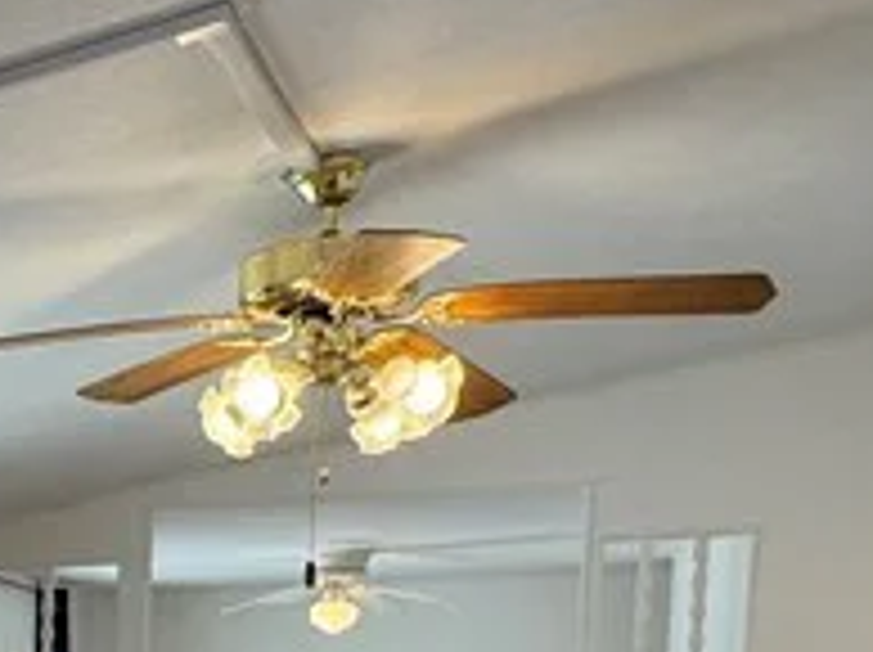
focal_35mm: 74
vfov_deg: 17.6
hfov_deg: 23.2
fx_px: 1864
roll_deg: +0.9
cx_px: -284
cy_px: 1012
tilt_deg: -9.9
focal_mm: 2.22
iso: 80
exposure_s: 1/120
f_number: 2.2
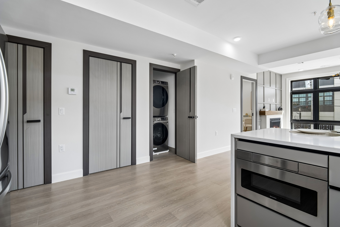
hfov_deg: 96.7
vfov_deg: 73.7
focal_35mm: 16
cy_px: 114
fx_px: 151
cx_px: 170
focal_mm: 16
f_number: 8
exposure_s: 1/25
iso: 400
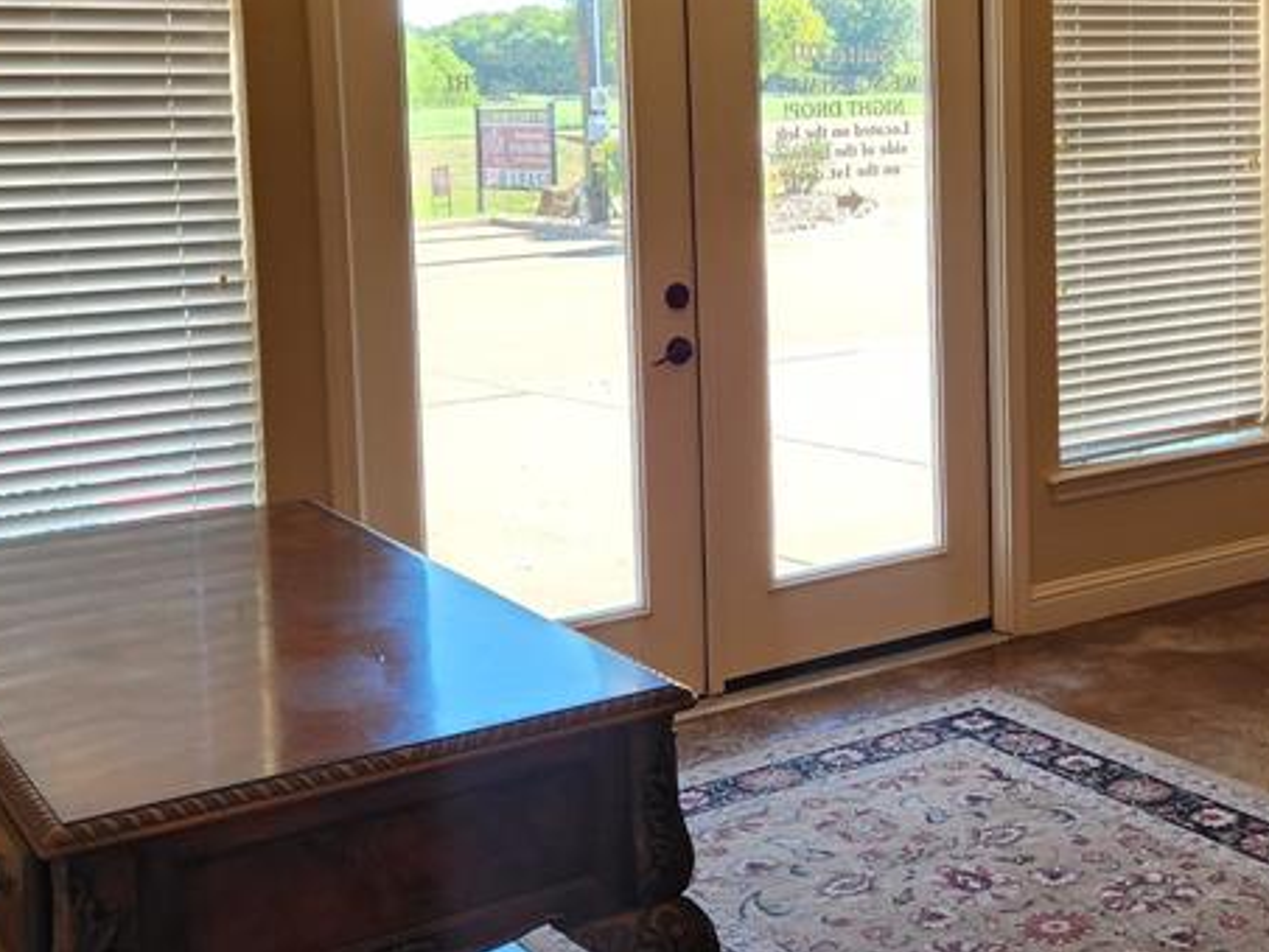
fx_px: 1907
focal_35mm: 52
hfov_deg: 36.0
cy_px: 286
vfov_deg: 27.8
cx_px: 947
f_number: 1.8
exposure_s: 1/180
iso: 80
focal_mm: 5.4
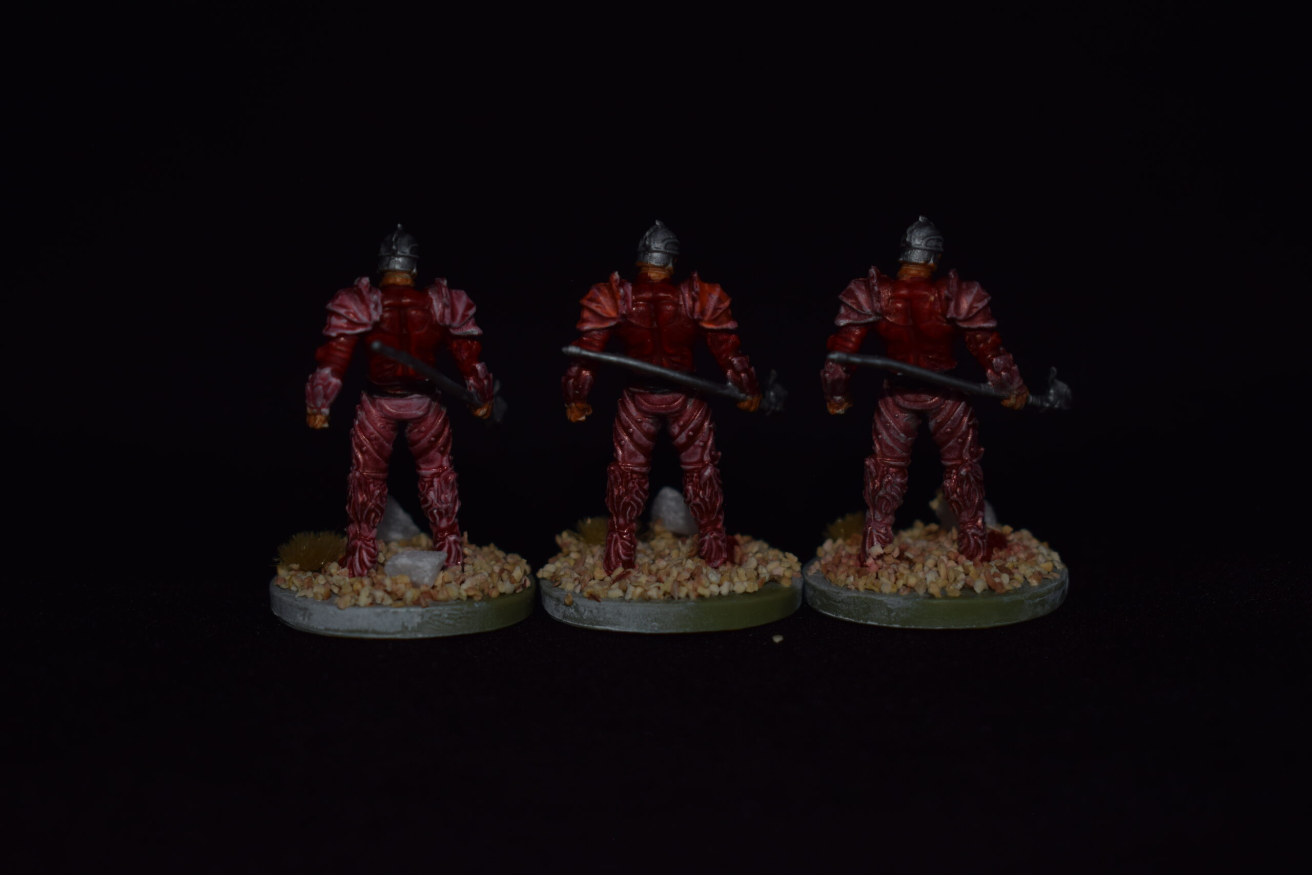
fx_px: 2296
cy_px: 438
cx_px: 656
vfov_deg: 21.6
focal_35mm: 63
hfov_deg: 31.9
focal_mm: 42
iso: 100
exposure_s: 1/30
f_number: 5
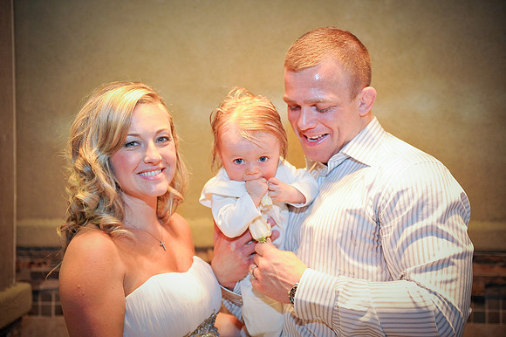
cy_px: 168
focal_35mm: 45
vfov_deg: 29.8
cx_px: 253
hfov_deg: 43.6
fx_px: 632
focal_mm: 45
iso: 3200
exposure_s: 1/100
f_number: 2.8
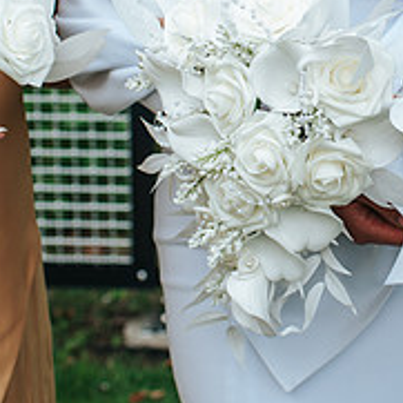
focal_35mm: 118
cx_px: 308
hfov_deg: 14.7
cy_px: 101
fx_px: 1554
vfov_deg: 14.7
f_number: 3.5
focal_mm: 35
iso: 100
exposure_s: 1/500
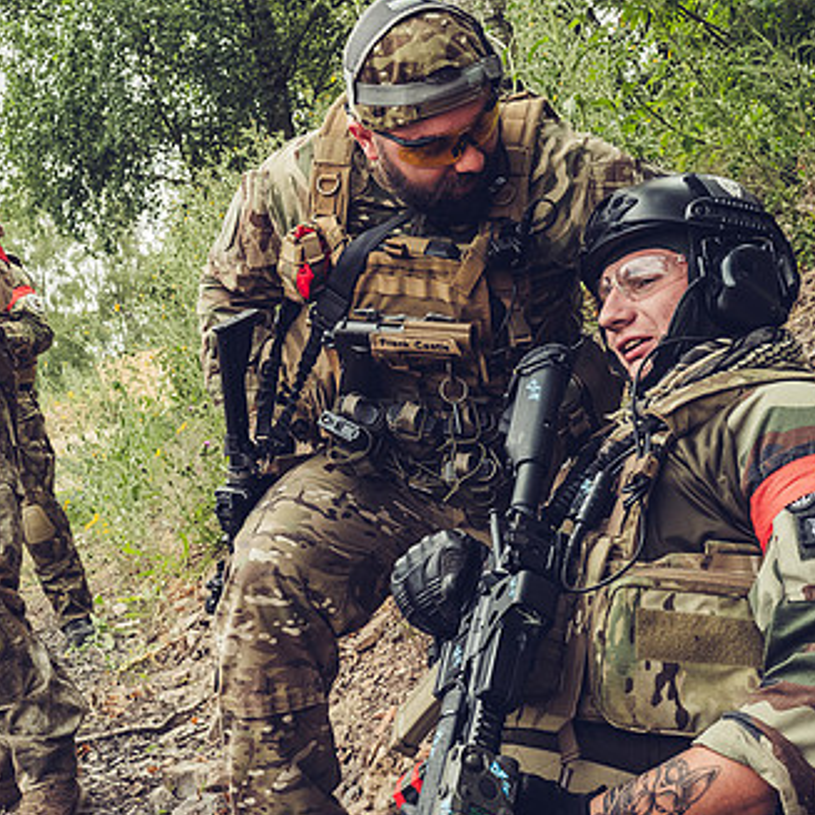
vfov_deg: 29.5
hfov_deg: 29.4
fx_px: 1545
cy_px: 385
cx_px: 294
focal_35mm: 58
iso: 200
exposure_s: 1/200
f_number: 5.6
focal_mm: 18
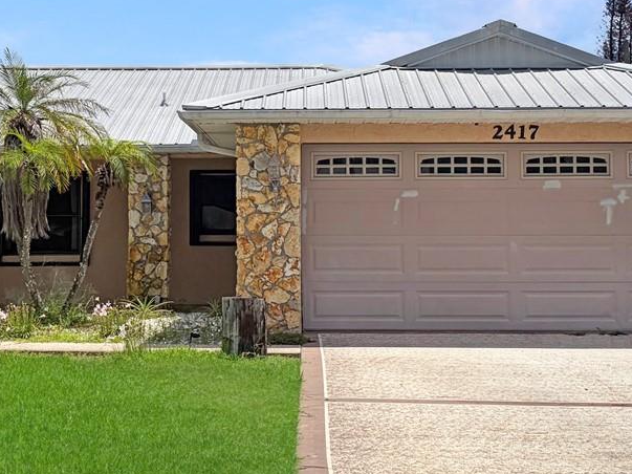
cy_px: 186
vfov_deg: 21.3
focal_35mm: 69
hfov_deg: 27.8
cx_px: 165
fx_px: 1260
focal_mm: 5.96
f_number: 1.6
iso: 50
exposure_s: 1/8850
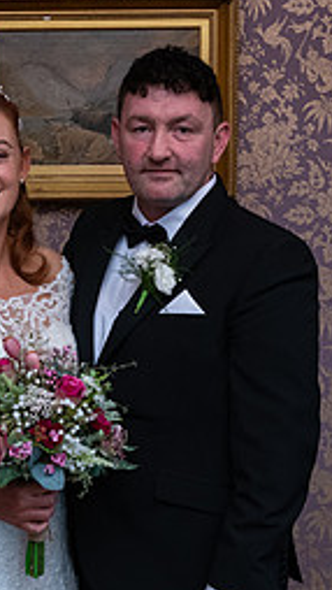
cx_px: 57
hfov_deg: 11.3
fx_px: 1673
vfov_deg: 20.0
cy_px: 343
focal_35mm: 107
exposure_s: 1/160
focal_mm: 40
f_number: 5
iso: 1250
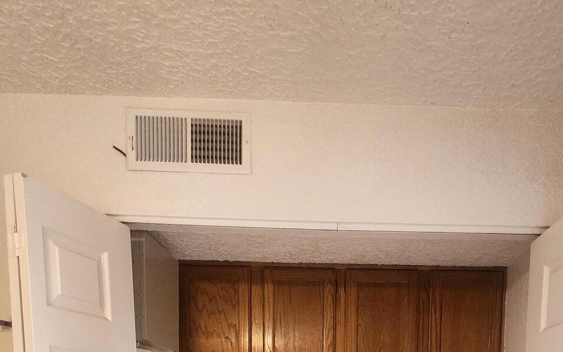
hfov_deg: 63.3
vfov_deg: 32.5
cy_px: 457
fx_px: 445
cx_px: 367
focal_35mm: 29
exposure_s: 1/60
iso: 200
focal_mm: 1.74
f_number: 2.2
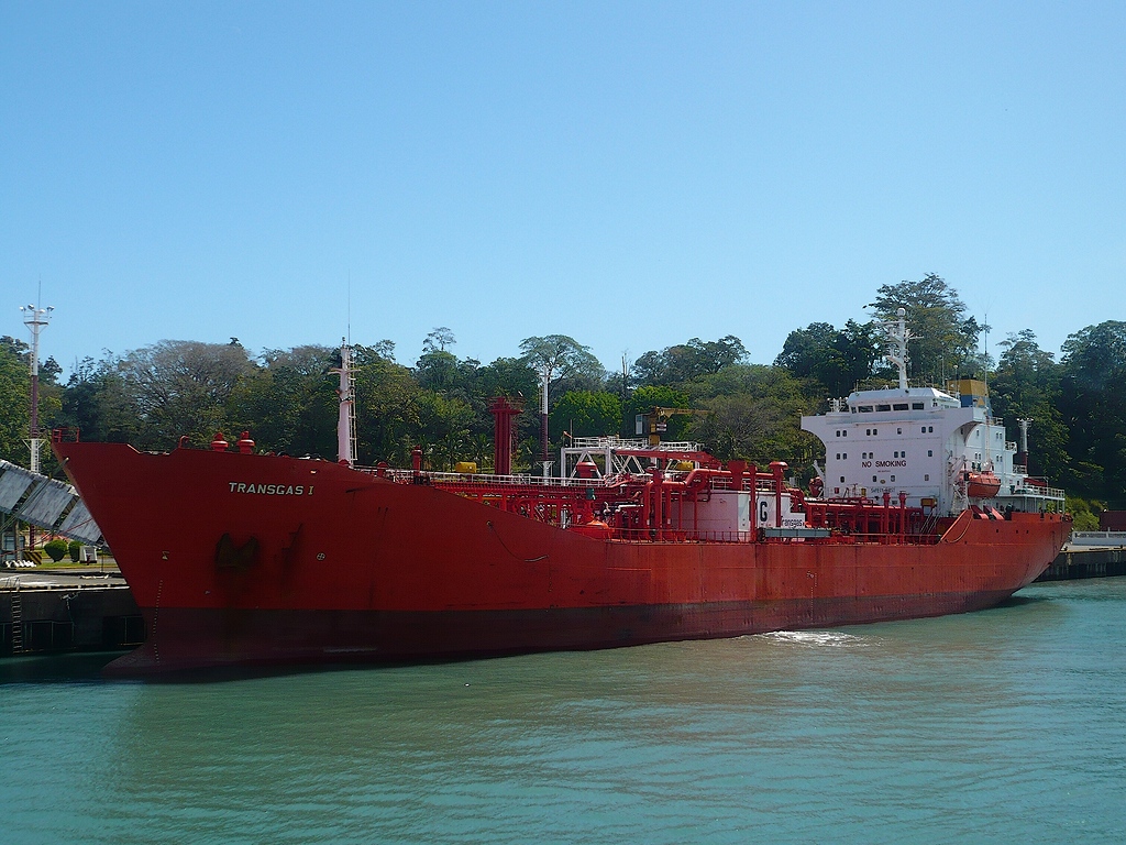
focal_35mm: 45
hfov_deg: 42.1
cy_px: 422
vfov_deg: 32.2
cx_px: 563
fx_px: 1464
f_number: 9
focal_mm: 7.5
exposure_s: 1/200
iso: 100
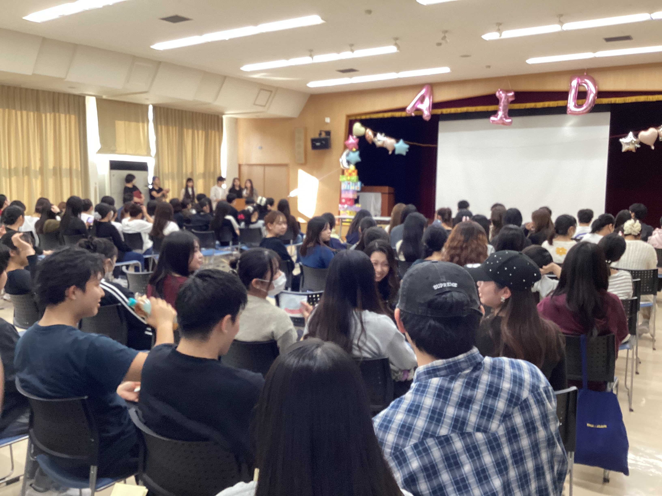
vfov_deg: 45.4
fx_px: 593
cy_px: 248
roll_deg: -1.7
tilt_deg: -6.8
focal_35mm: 31
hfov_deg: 58.4
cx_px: 331
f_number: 2.4
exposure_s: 1/60
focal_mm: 3.3
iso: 125
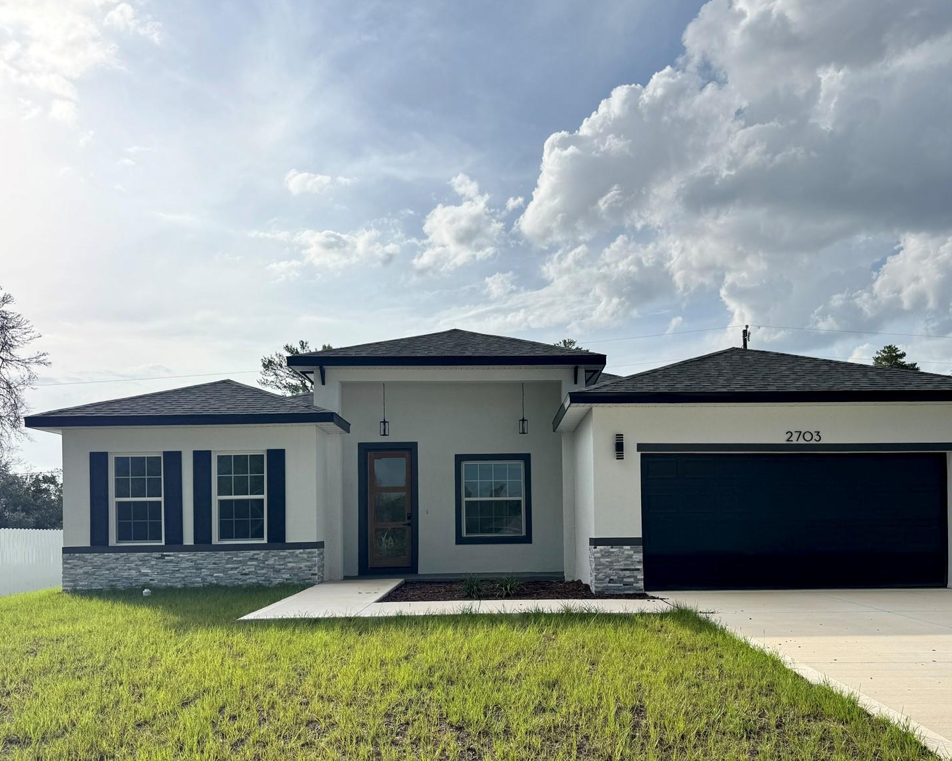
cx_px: 520
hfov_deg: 65.9
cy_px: 371
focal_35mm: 26
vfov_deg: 54.9
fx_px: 732
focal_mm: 6.76
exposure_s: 1/7092
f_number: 1.78
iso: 80
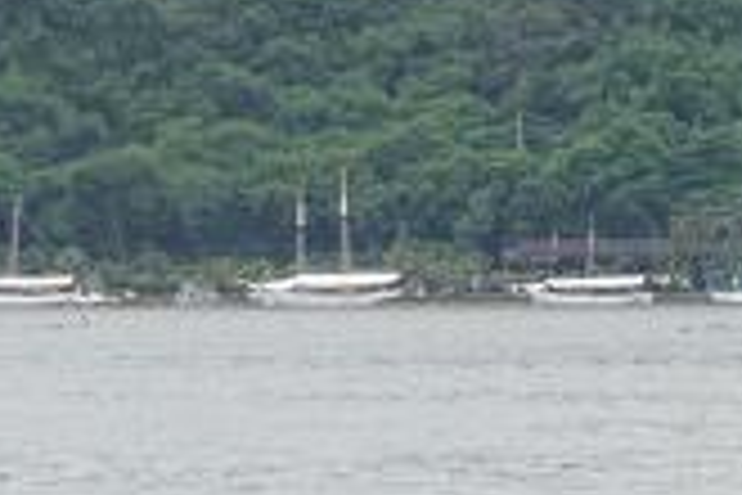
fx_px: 10140
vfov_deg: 2.8
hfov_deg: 4.2
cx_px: 297
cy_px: 616
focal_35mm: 492
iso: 100
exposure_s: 1/100
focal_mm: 50
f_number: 6.3
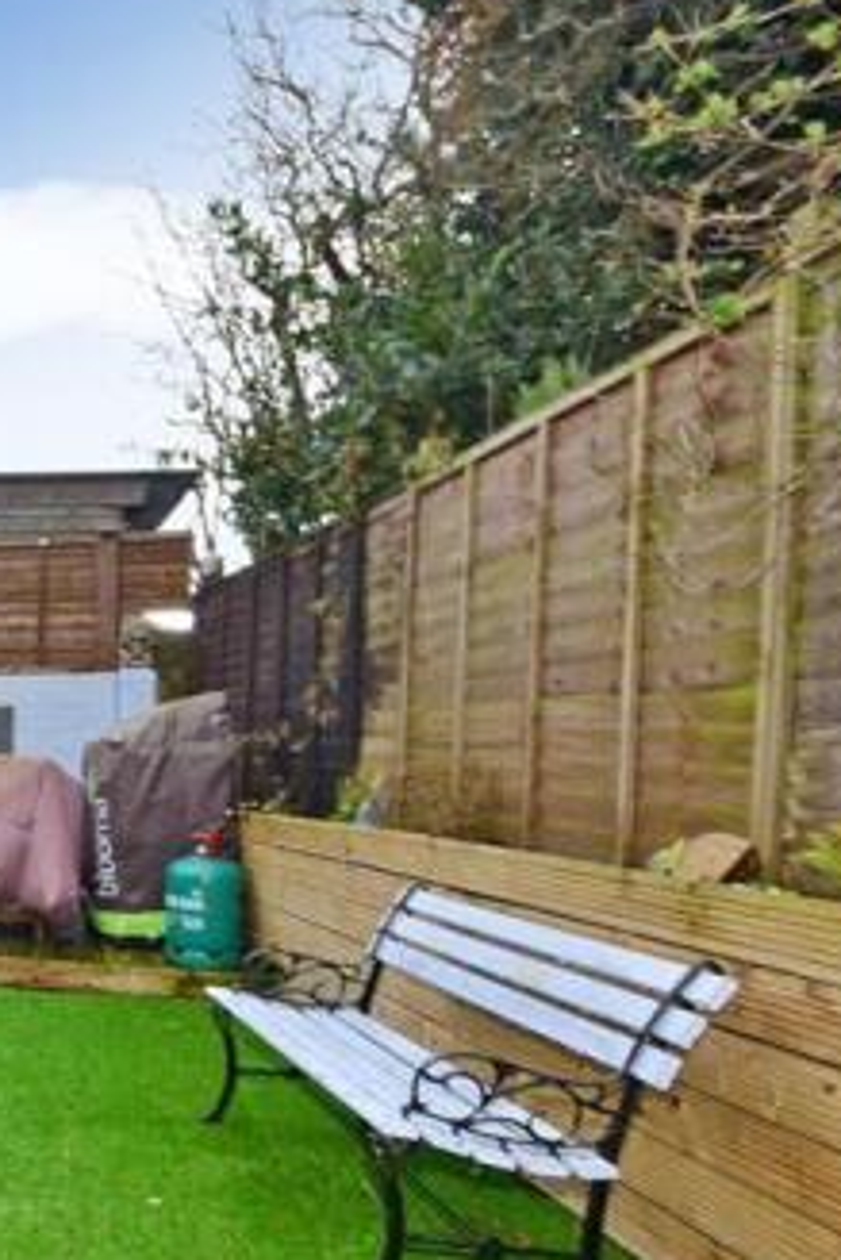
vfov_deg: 61.1
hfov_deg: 31.4
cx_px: -300
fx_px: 1050
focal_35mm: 30
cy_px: 782
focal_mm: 10
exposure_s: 1/20
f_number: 10
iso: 640
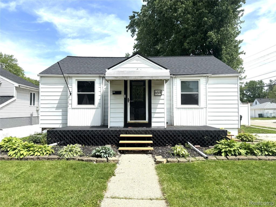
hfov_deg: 71.6
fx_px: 191
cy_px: 104
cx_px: 138
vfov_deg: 56.8
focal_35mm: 24
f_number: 1.78
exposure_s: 1/4950
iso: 80
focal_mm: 6.76
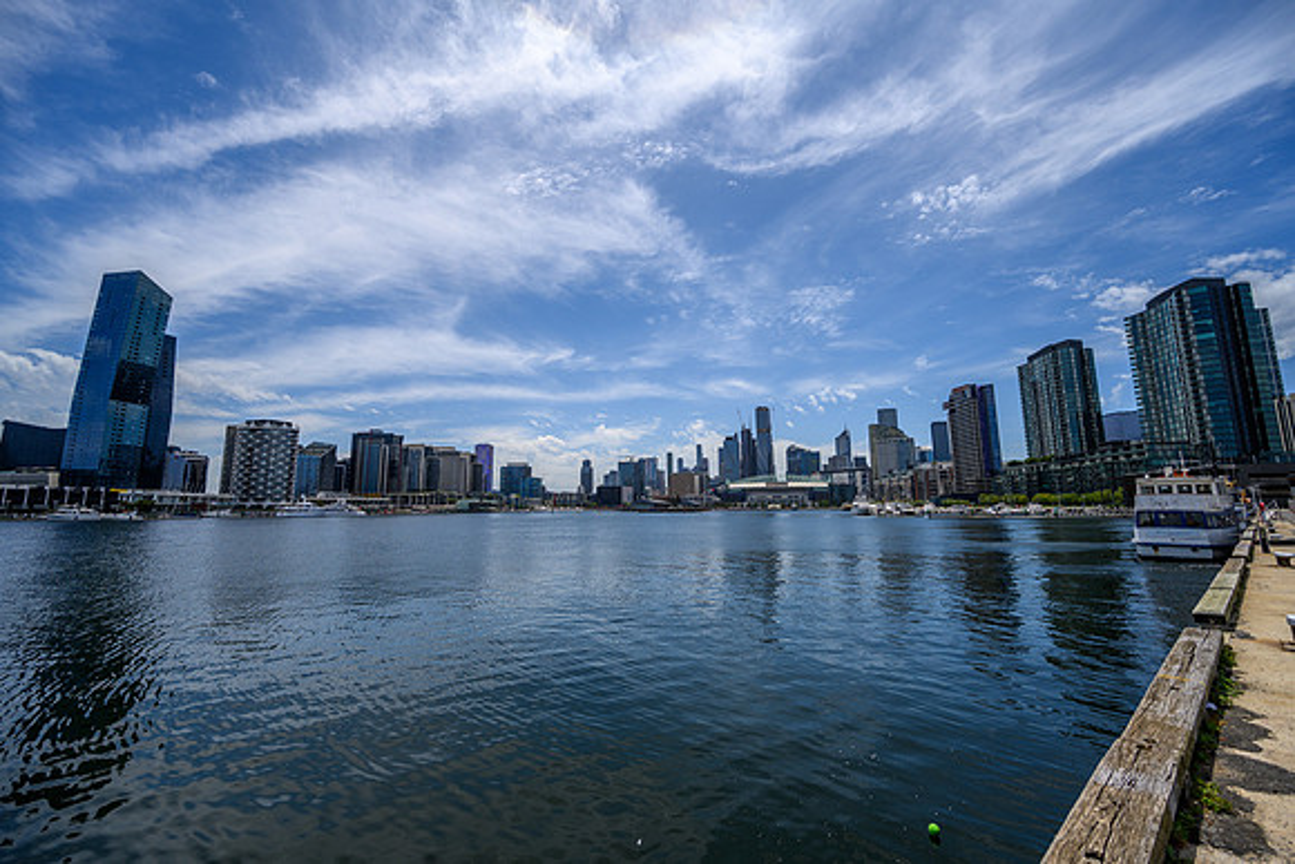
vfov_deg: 81.2
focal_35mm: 14
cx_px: 648
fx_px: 504
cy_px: 432
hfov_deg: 104.2
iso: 64
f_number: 5.6
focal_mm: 14
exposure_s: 1/1000
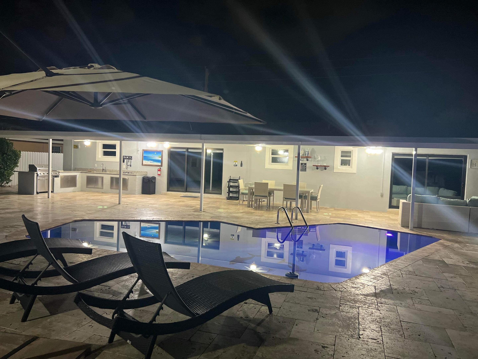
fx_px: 359
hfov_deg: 67.3
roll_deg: -2.8
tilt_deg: -2.6
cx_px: 239
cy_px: 180
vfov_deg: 53.1
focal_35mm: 26
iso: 400
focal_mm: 5.7
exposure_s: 1/40
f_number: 1.5
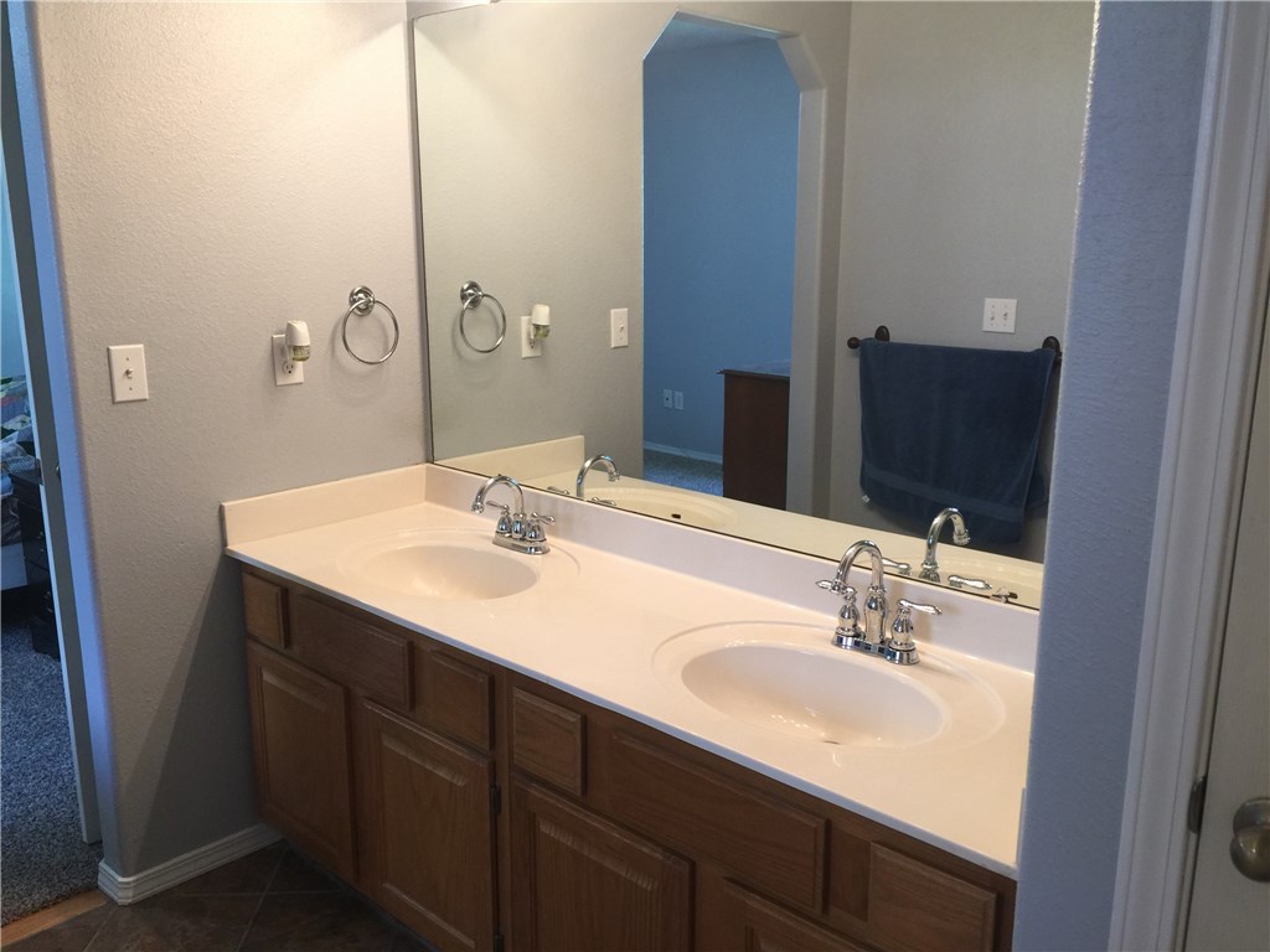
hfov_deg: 61.7
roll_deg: -1.0
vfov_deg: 48.2
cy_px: 476
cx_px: 635
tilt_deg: -14.0
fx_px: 1064
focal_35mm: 29
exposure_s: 1/30
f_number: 2.2
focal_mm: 4.15
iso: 40
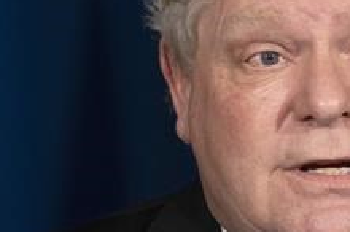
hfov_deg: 3.5
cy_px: 157
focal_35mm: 592
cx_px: 286
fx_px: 5747
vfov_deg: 2.3
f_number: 5.6
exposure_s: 1/250
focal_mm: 200
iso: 6400
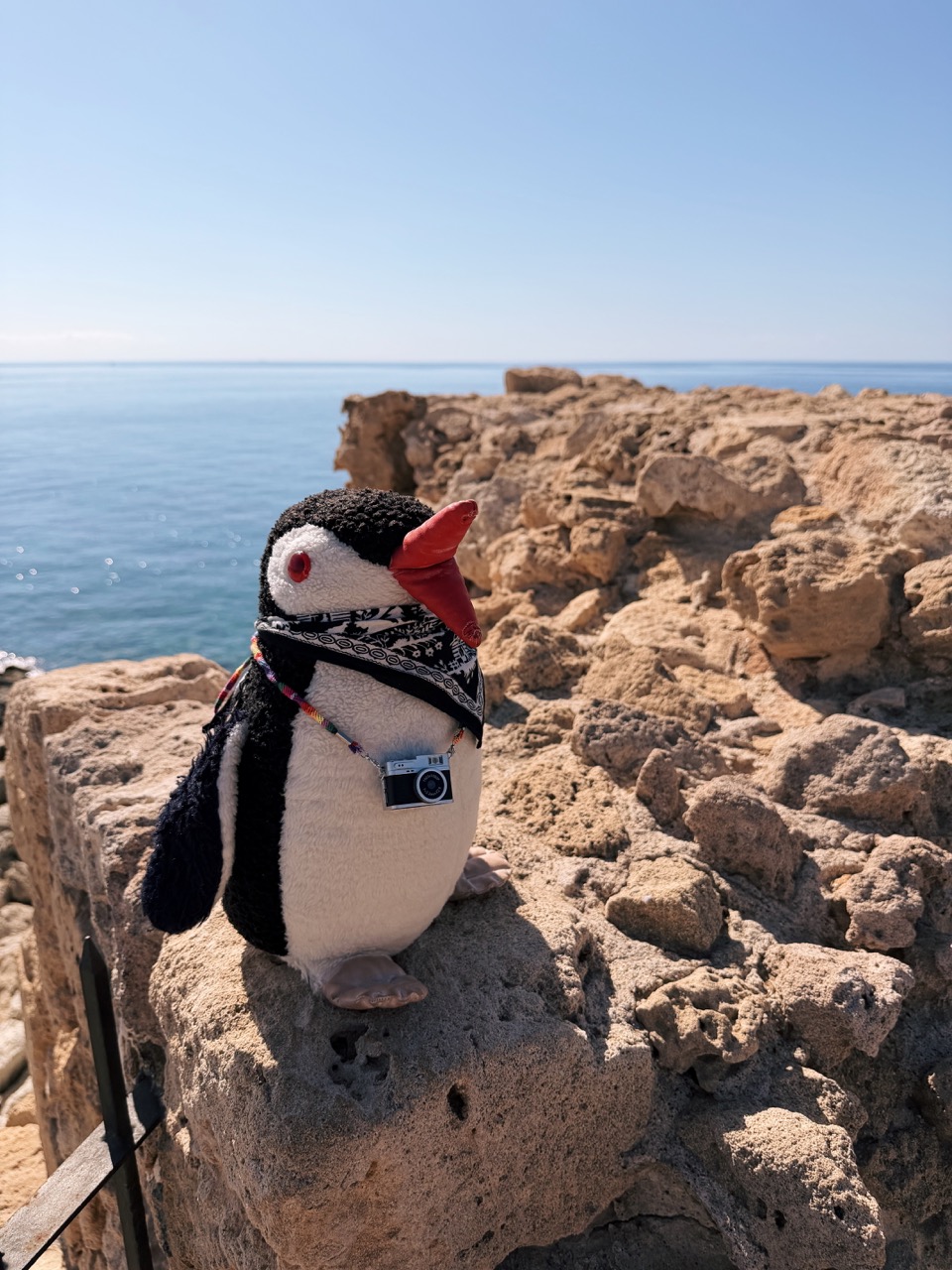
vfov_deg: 71.6
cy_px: 635
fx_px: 880
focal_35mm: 24
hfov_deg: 56.8
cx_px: 476
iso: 80
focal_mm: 6.76
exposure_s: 1/8130
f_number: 1.78
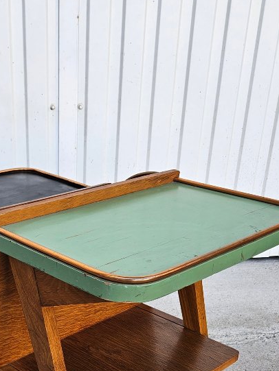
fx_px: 548
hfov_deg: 28.3
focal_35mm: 51
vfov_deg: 36.0
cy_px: 308
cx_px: 79
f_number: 1.8
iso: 25
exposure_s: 1/180
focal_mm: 5.4
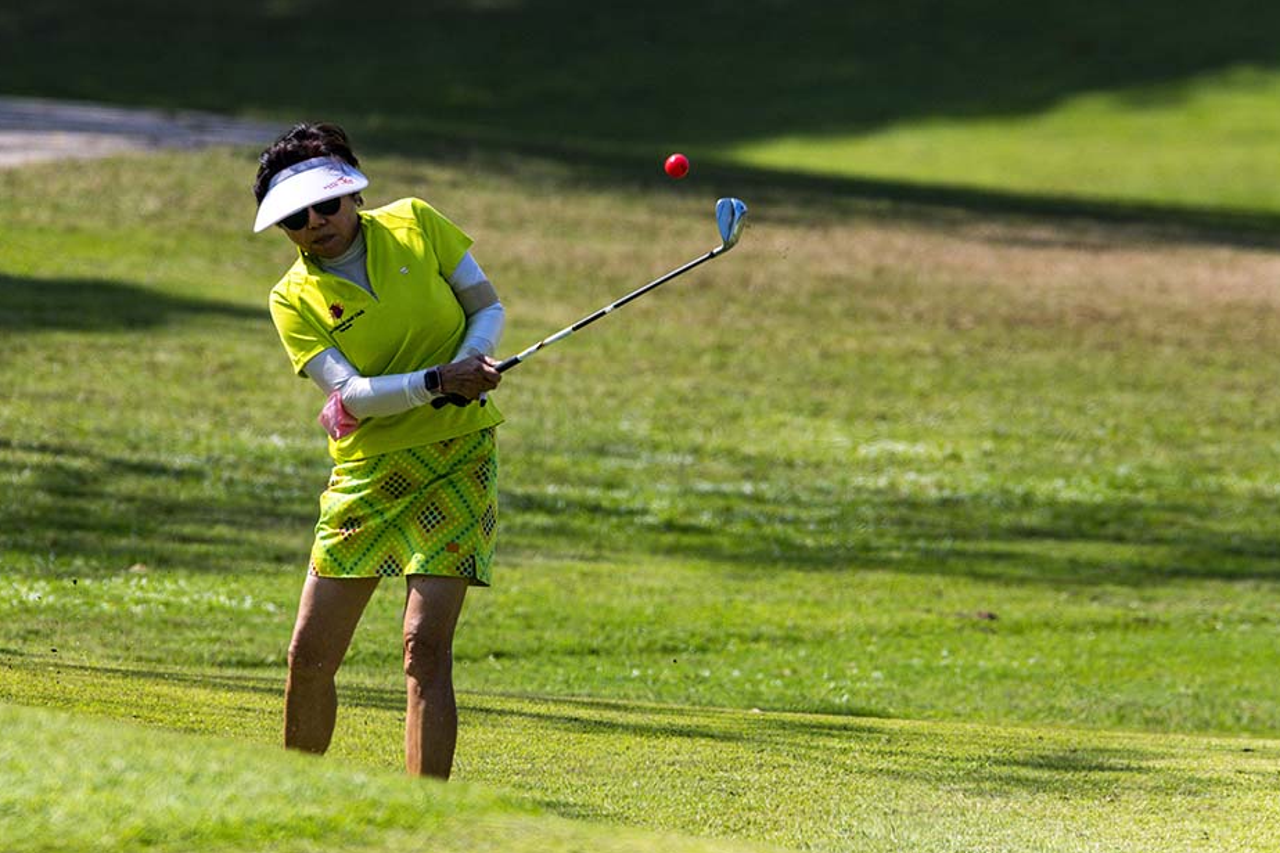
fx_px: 23998
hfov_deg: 3.1
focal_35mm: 675
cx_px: 655
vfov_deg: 2.0
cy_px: 418
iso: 450
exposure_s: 1/2500
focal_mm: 650
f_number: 8
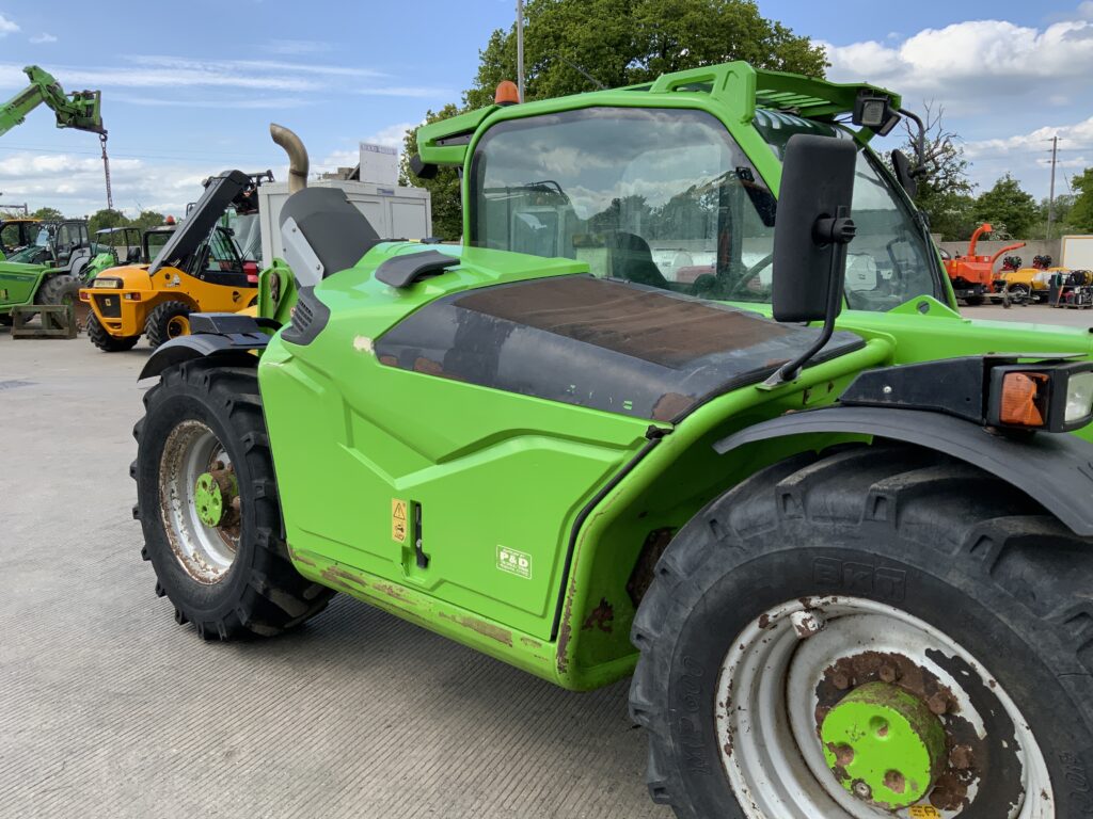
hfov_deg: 61.7
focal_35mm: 29
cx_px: 546
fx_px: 916
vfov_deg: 48.2
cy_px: 410
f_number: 1.8
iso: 16
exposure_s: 1/1015
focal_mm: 3
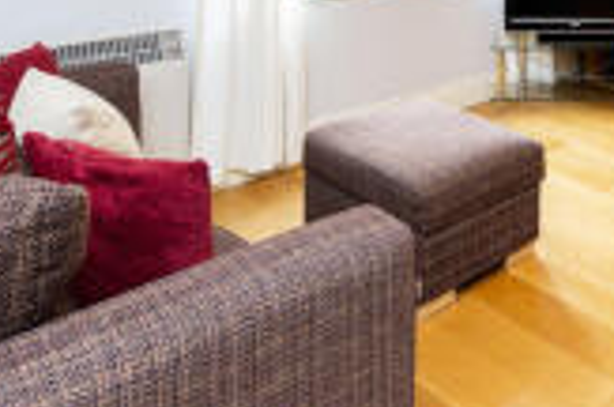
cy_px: -115
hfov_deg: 46.3
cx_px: 542
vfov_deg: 28.8
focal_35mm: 38
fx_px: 647
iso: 320
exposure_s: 1/5
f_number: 8
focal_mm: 13
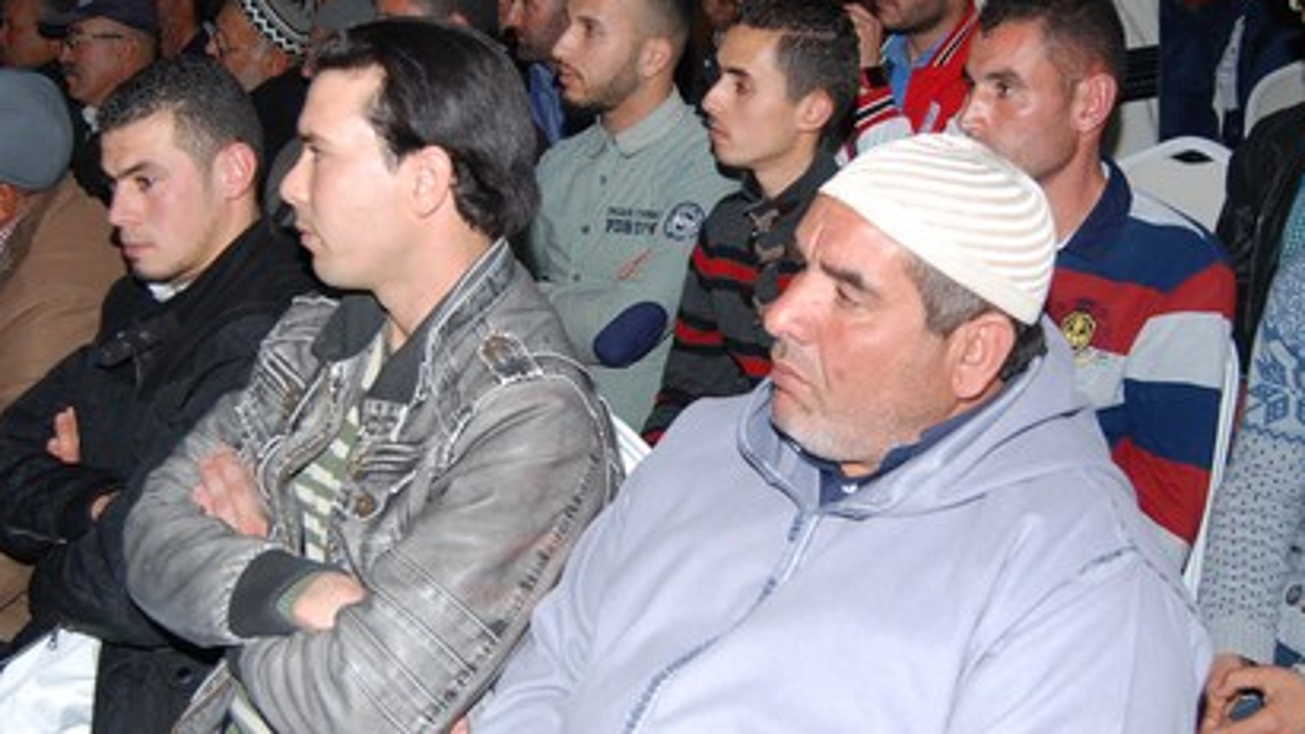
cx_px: 676
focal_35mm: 54
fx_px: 1868
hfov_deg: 38.5
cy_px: 404
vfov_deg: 22.2
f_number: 4
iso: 200
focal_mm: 22
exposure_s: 1/60
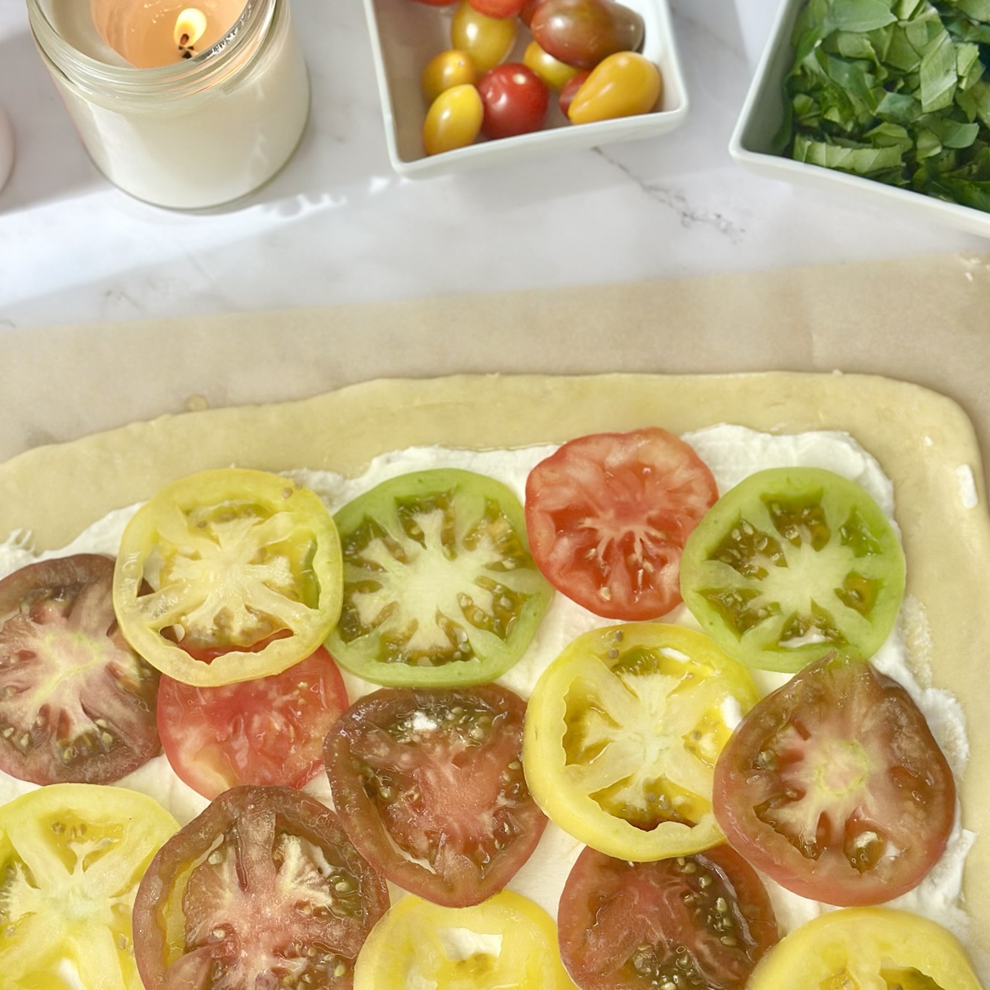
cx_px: 426
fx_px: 2265
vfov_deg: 24.6
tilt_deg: -75.0
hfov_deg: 24.6
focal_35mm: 70
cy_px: 576
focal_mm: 6.86
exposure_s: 1/590
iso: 80
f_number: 1.78
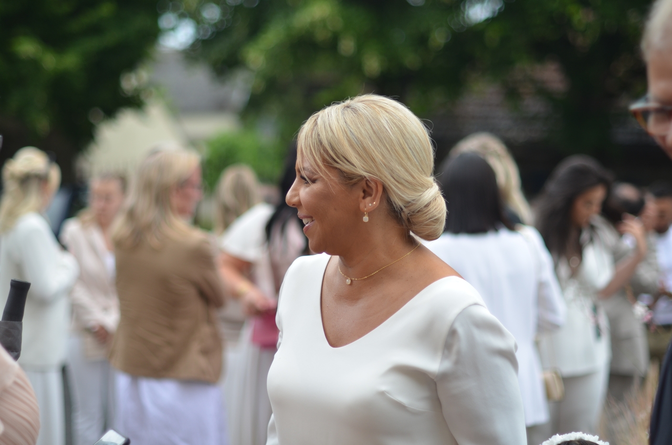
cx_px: 336
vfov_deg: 18.1
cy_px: 222
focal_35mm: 75
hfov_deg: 27.0
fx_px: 1397
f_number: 1.6
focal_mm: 50
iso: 200
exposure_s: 1/1250
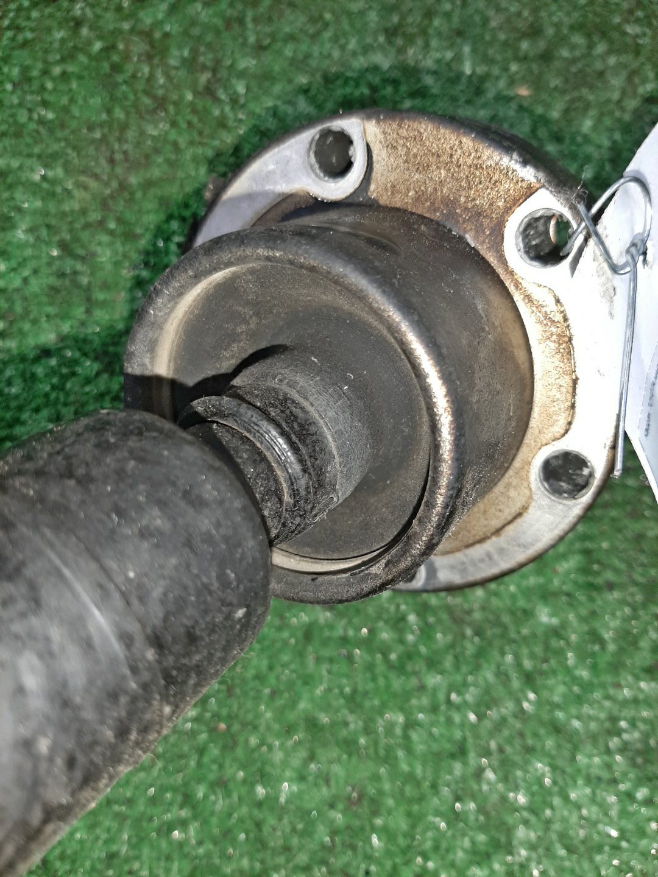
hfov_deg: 53.1
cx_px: 329
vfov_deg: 67.3
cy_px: 438
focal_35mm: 26
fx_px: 659
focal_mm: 3.93
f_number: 1.7
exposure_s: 1/50
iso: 113
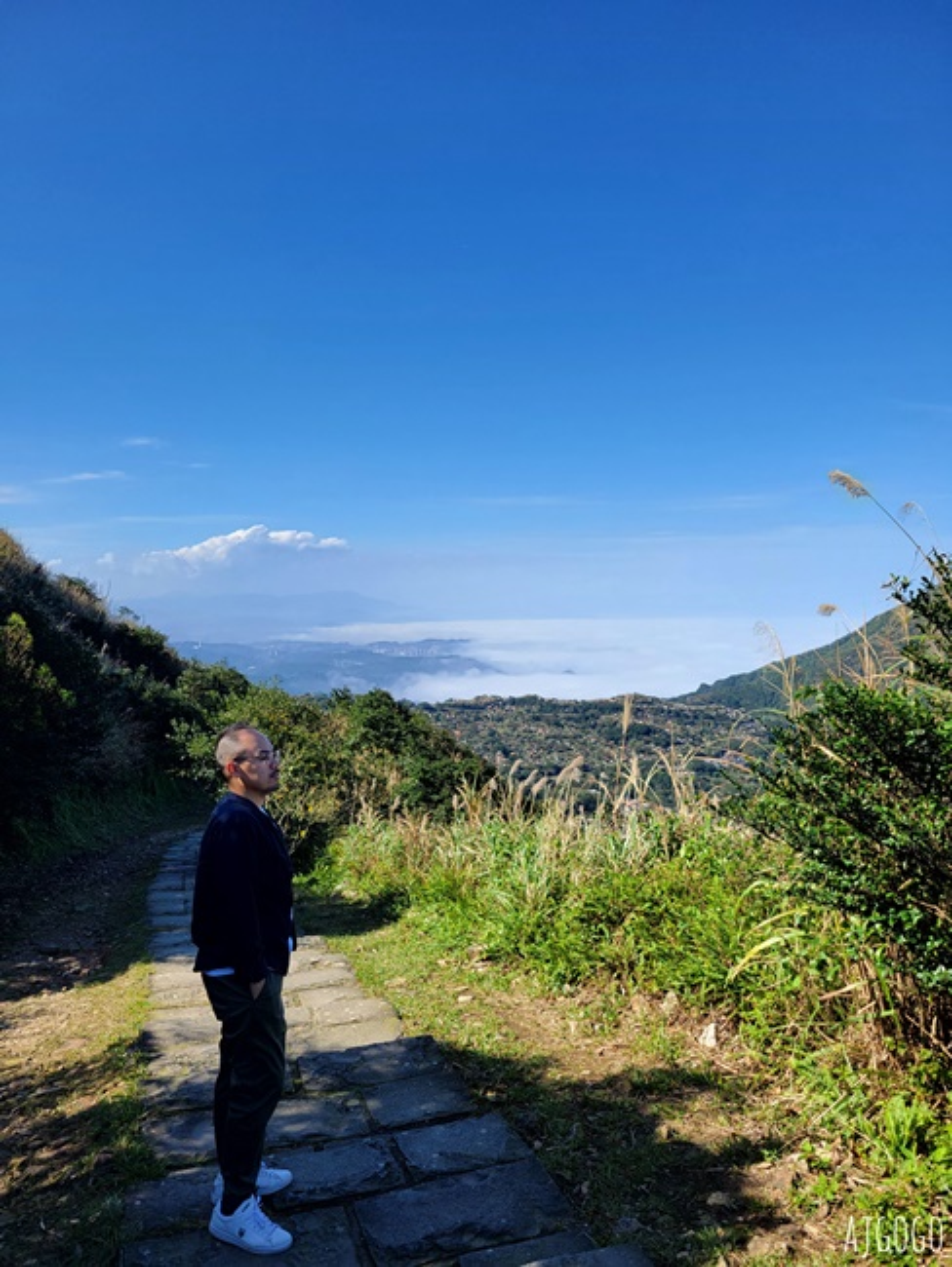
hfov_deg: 53.1
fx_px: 953
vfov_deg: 67.3
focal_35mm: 26
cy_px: 634
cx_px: 476
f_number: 1.8
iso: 40
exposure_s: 1/1497
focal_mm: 5.4
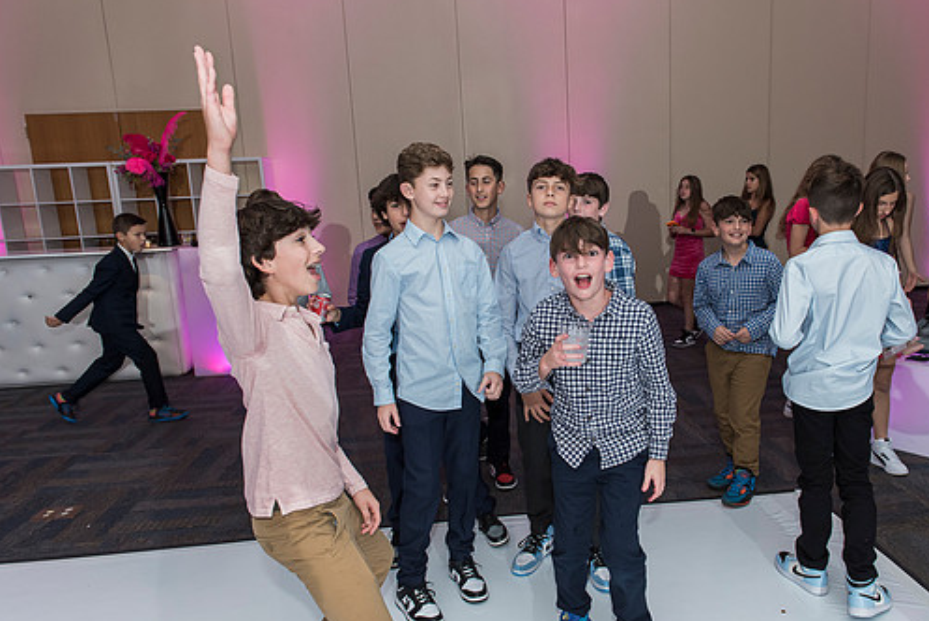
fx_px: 723
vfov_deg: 46.4
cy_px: 336
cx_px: 540
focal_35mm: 28
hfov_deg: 65.0
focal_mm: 24
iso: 1250
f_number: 4
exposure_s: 1/100
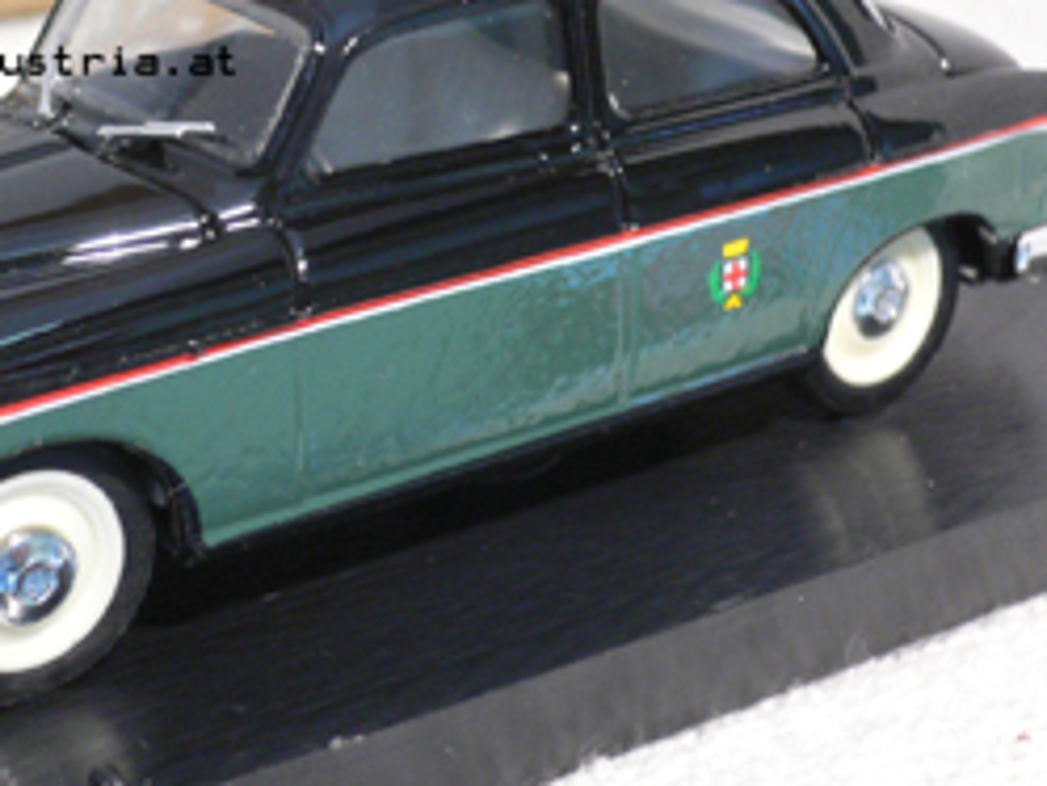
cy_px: 311
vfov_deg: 18.0
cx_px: 336
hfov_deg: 23.7
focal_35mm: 82
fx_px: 2481
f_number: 3.4
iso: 200
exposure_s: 1/8
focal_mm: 8.5
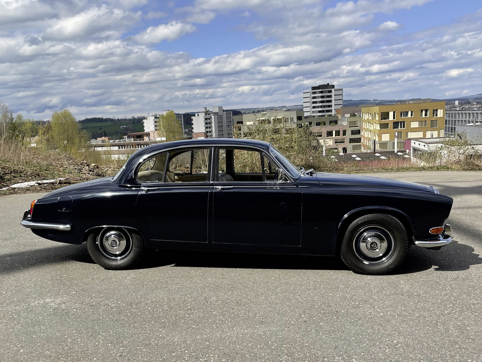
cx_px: 241
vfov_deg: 53.1
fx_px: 362
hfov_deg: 67.3
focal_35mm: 26
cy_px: 181
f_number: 1.6
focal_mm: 4.2
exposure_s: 1/4132
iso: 32
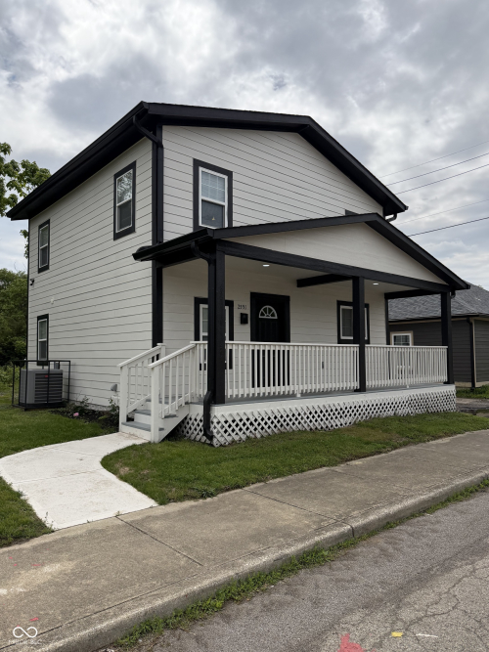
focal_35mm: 24
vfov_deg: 71.6
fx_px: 452
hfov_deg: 56.8
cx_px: 244
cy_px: 326
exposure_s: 1/10309
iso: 125
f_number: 1.78
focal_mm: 6.76
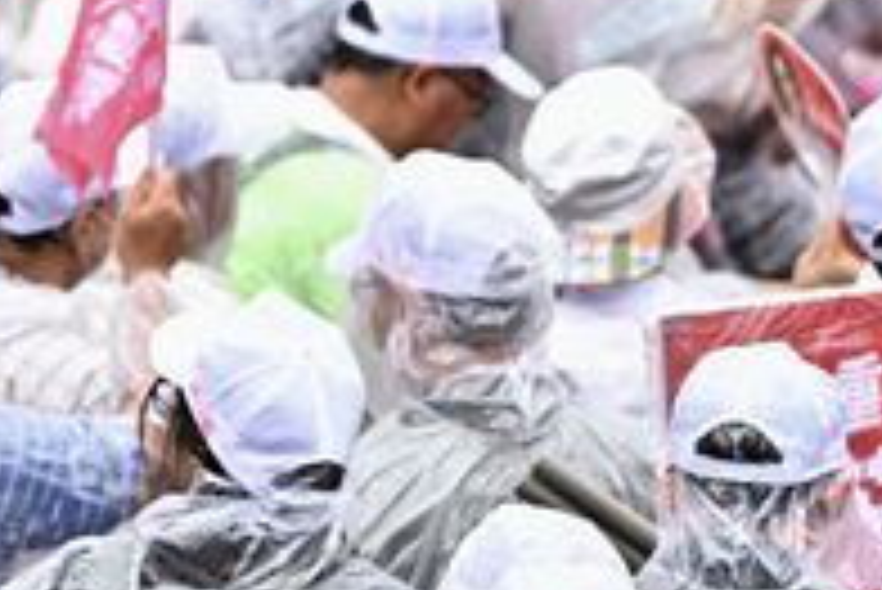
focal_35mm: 582
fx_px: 14269
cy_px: -104
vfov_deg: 2.4
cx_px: 148
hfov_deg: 3.5
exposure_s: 1/400
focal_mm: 190
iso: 500
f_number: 5.6
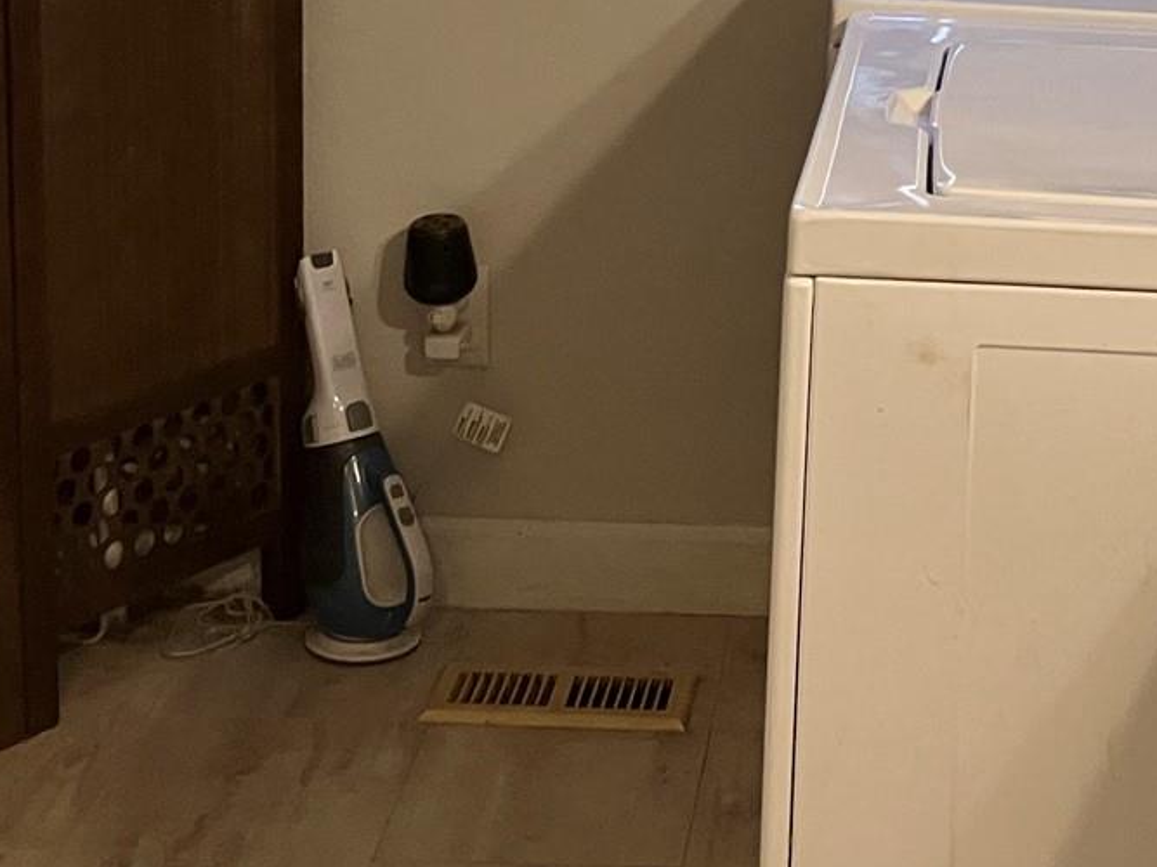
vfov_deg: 16.3
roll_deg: -2.6
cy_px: -225
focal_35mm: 86
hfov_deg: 22.2
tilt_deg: -7.1
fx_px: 2874
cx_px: 1055
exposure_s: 1/40
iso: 250
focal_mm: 3.99
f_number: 1.8
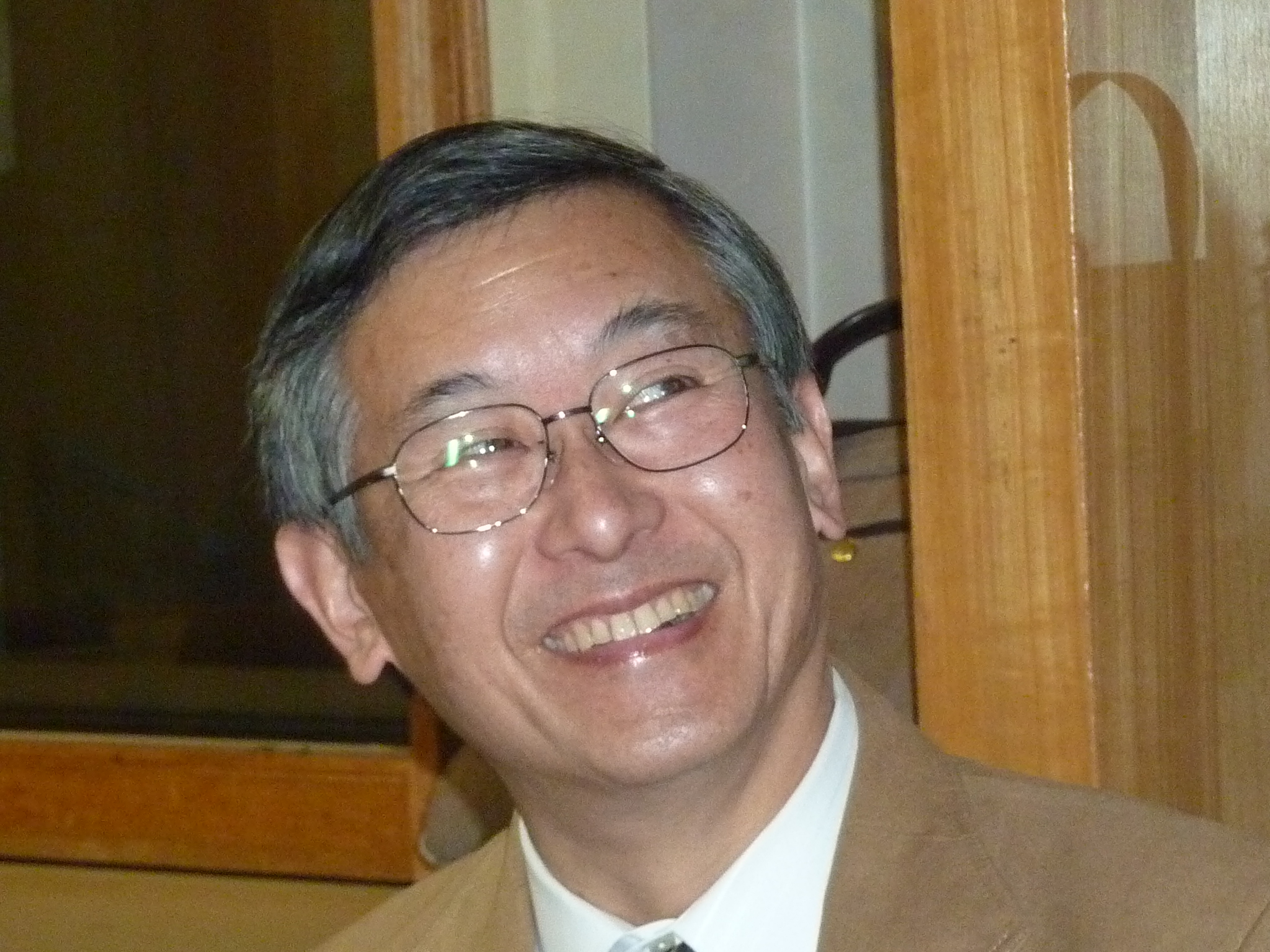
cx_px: 635
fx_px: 6347
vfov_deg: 8.6
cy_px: 476
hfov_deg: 11.4
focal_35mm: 173
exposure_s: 1/40
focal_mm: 15.8
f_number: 4.3
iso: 500
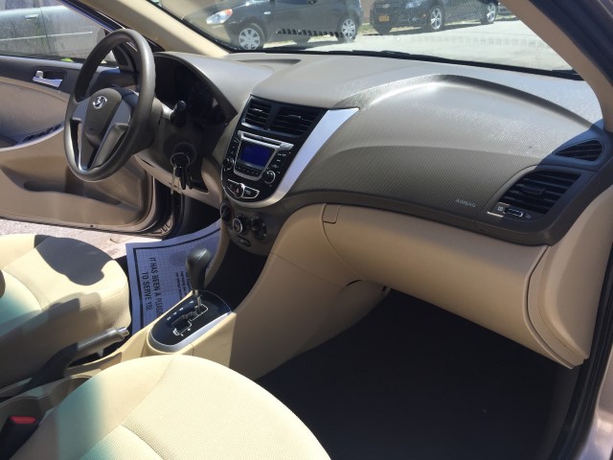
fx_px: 514
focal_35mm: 29
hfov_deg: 61.7
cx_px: 306
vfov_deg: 48.2
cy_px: 230
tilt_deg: -24.8
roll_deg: +0.8
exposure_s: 1/775
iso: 32
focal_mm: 4.15
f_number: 2.2
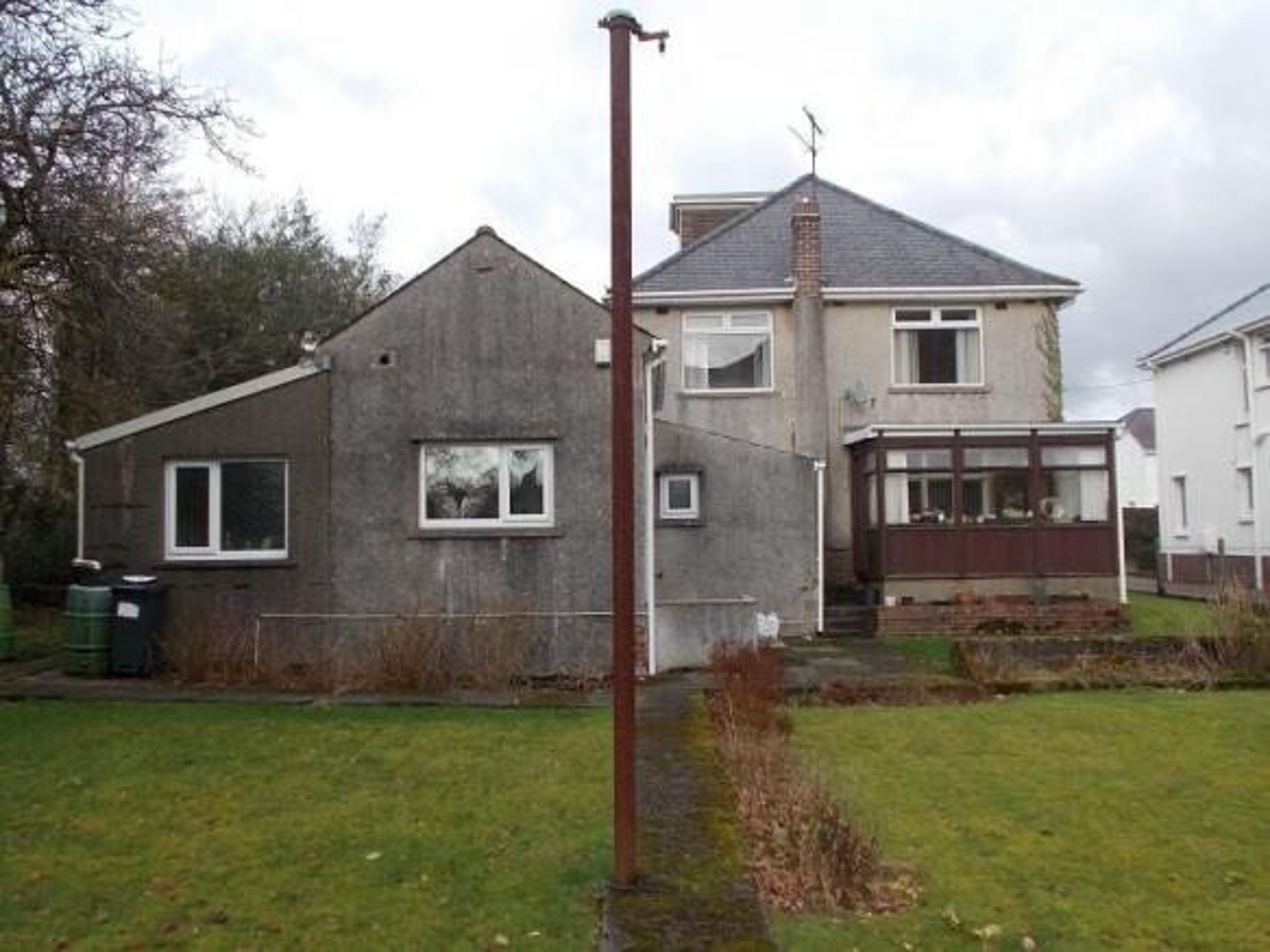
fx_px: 1247
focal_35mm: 34
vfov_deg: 41.8
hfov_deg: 54.0
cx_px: 635
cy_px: 476
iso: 80
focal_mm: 6
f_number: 3.6
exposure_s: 1/250
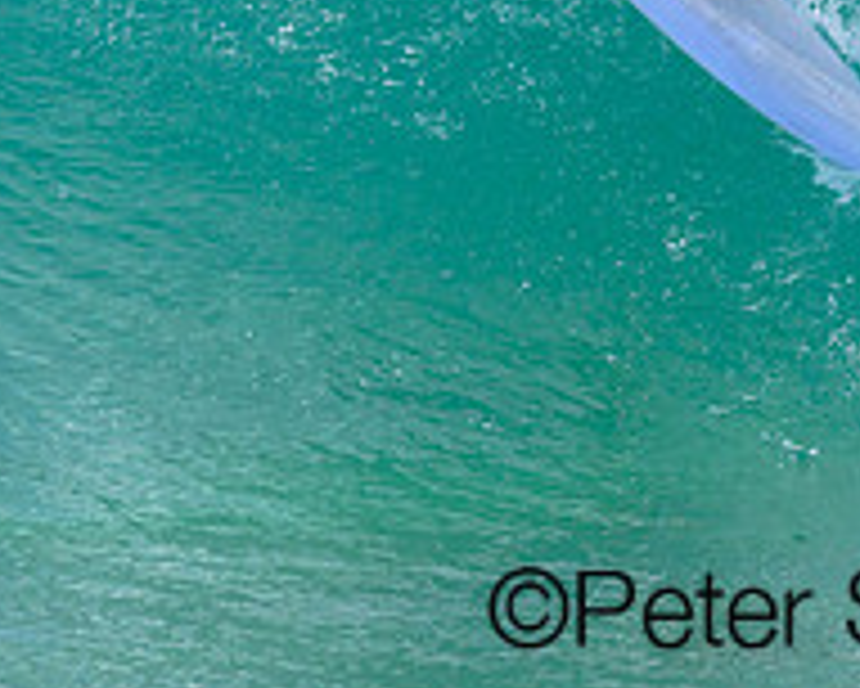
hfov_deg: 1.1
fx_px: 44259
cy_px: -137
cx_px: 837
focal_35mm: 1738
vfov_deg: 0.9
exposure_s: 1/2000
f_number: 11
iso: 1250
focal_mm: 610
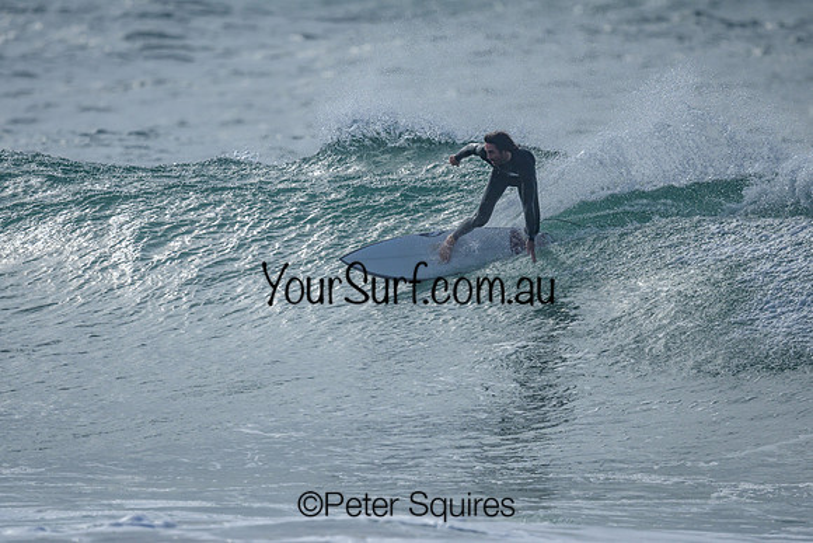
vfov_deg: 1.3
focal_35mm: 1098
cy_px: 253
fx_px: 24800
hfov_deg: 1.9
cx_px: 404
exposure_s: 1/2000
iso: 160
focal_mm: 800
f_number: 6.3
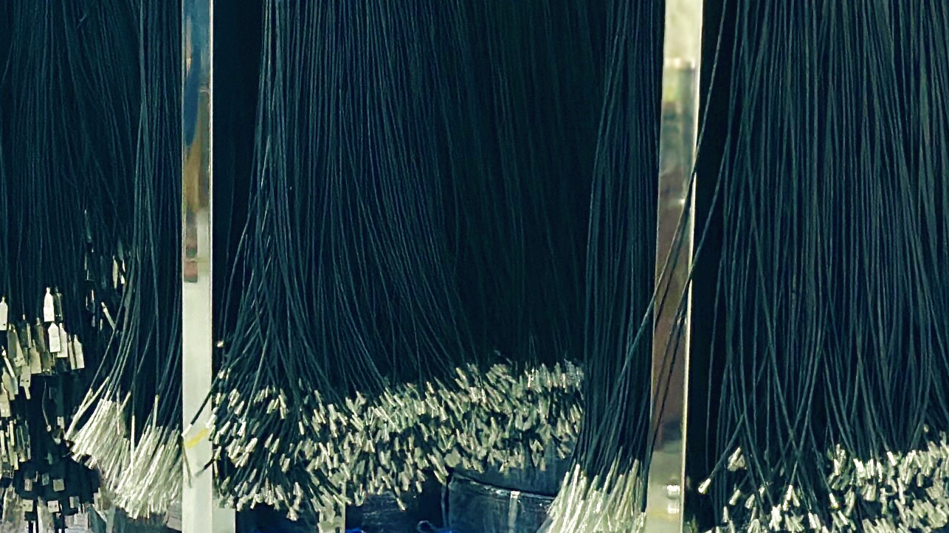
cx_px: 192
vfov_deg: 7.4
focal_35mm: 164
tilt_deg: -6.3
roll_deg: +0.2
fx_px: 4126
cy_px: 93
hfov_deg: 13.1
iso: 80
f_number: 1.78
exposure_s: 1/100
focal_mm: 6.86
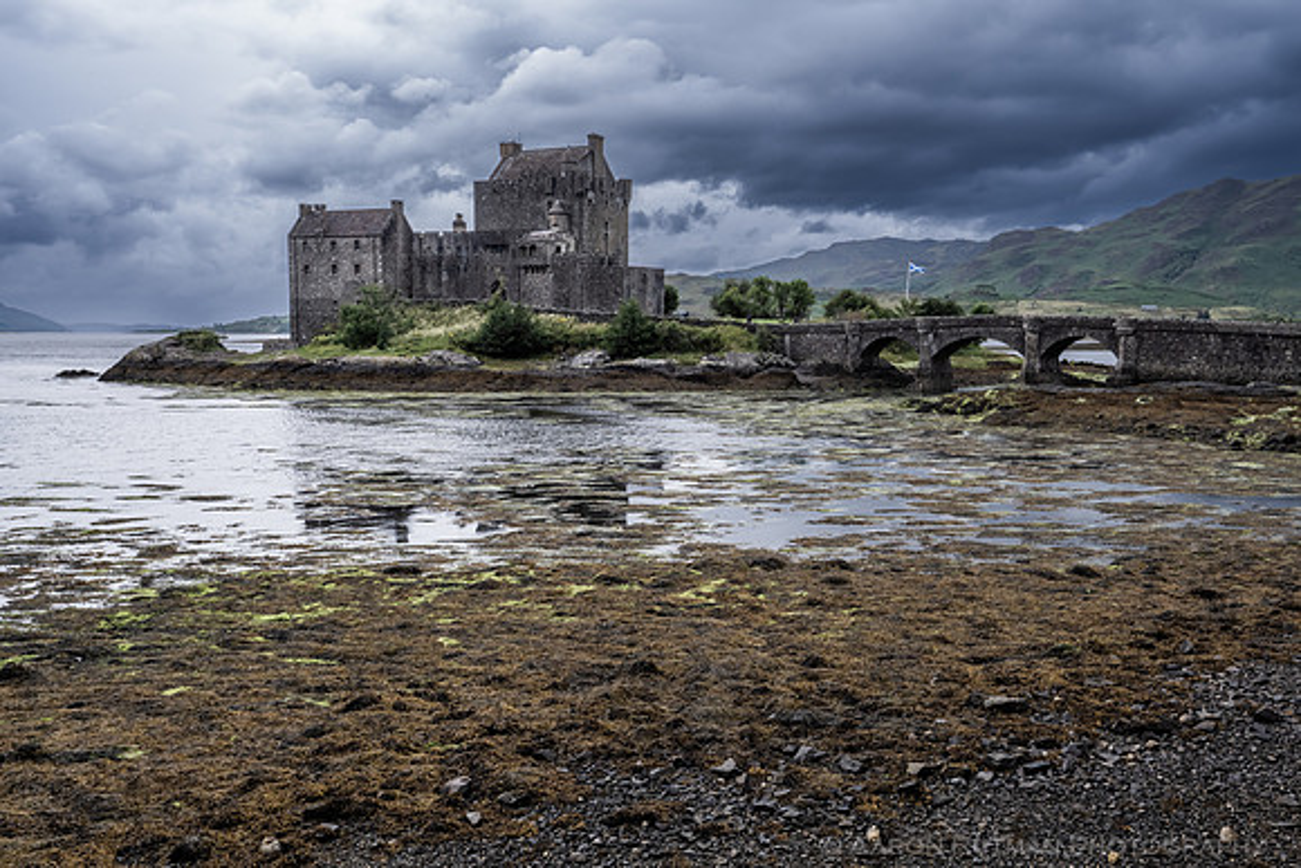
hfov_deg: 54.4
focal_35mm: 35
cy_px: 434
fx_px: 1265
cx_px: 650
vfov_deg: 37.9
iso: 500
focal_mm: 35
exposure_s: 1/80
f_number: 14
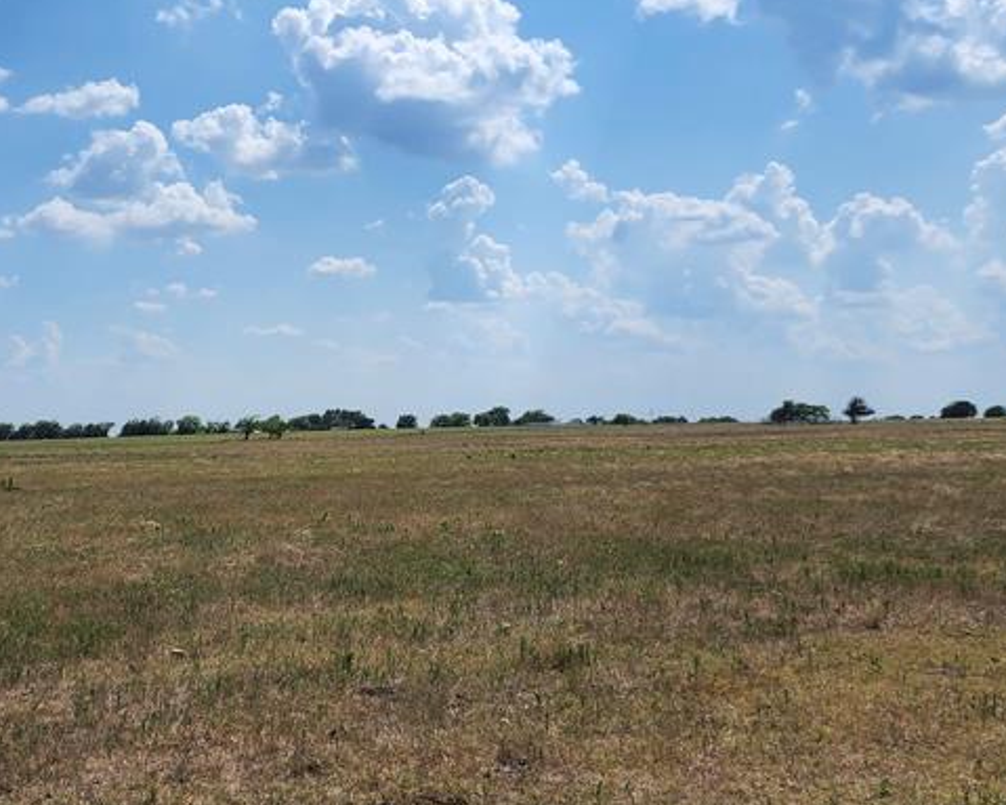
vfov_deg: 31.3
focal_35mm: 48
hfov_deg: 37.9
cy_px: 288
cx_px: 260
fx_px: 1429
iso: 12
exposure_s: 1/2352
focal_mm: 6.4
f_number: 1.8
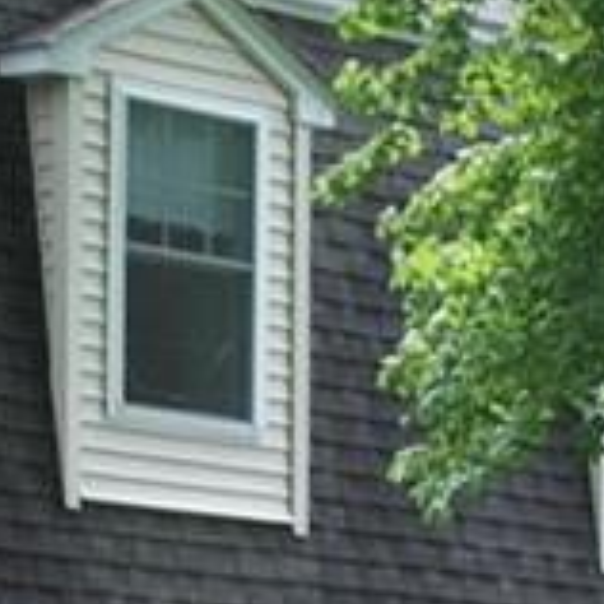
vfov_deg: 6.8
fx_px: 4994
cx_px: 38
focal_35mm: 253
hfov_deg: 6.9
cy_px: 898
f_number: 4.5
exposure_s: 1/125
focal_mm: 30
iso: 100
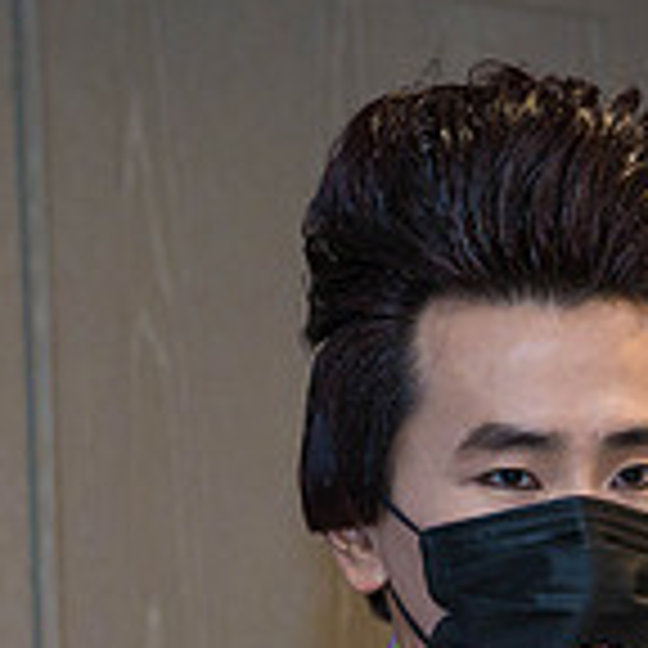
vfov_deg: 6.1
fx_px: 6036
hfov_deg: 6.1
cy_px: 817
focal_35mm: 285
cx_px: 500
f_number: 5.6
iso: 2500
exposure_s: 1/125
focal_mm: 83
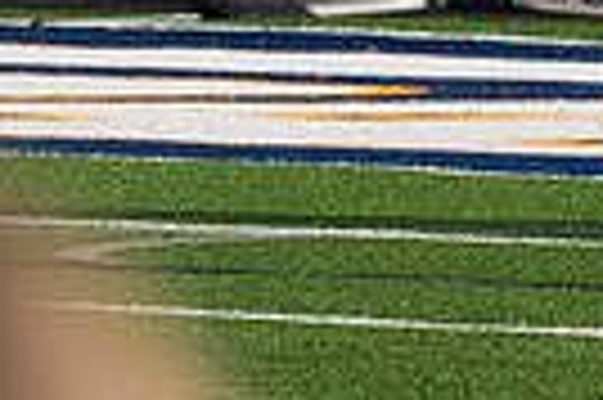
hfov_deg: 1.6
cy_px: -18
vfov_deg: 1.1
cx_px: 819
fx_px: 21782
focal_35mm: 1302
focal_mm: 200
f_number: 5.6
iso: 250
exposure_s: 1/1600
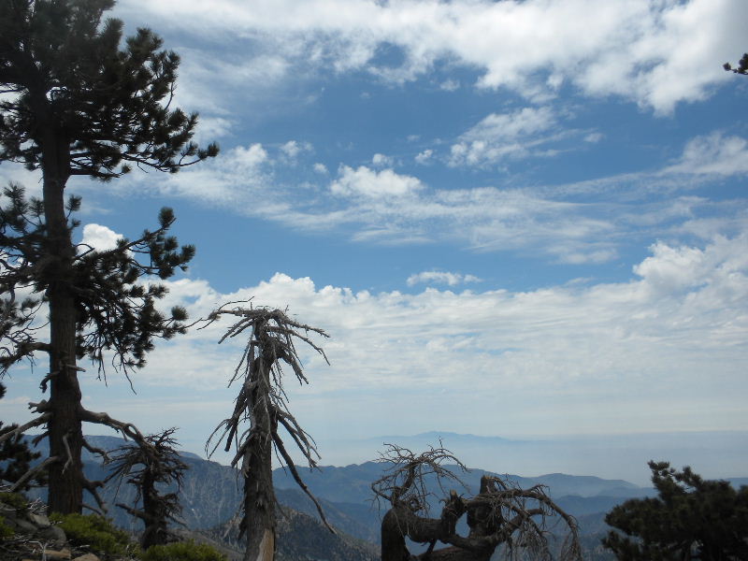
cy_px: 280
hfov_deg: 50.1
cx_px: 374
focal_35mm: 37
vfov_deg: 38.7
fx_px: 800
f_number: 10
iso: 64
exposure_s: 1/199
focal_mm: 6.6
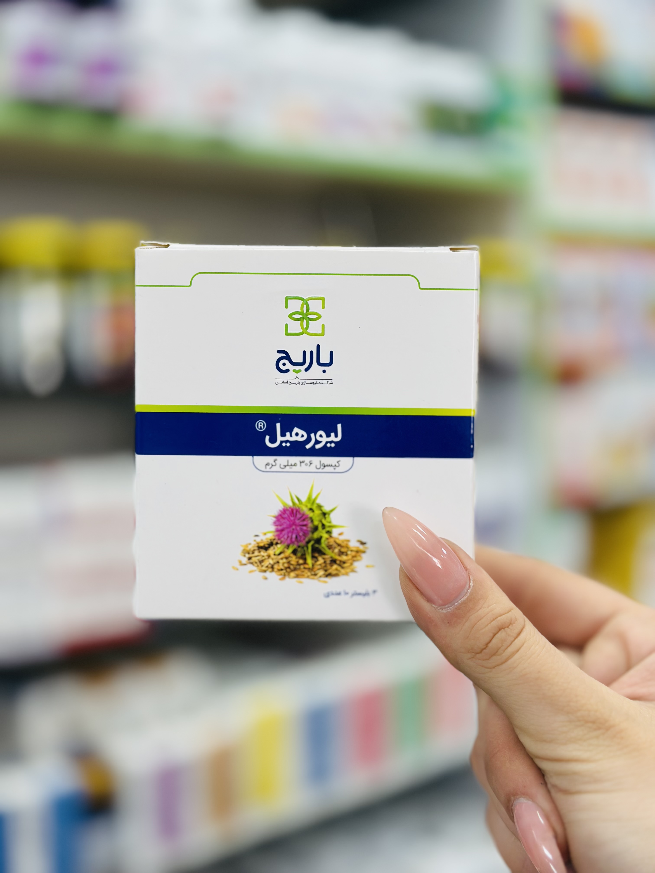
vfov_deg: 39.7
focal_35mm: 48
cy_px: 436
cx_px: 328
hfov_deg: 30.3
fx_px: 1211
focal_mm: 6.86
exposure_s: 1/100
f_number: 1.78
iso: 80
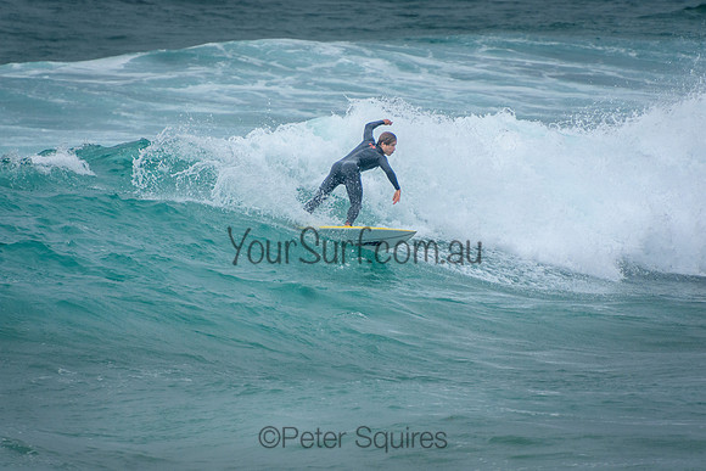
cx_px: 353
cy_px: 236
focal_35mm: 600
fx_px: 11769
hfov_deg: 3.4
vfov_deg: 2.3
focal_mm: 400
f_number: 5.6
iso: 500
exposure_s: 1/2000
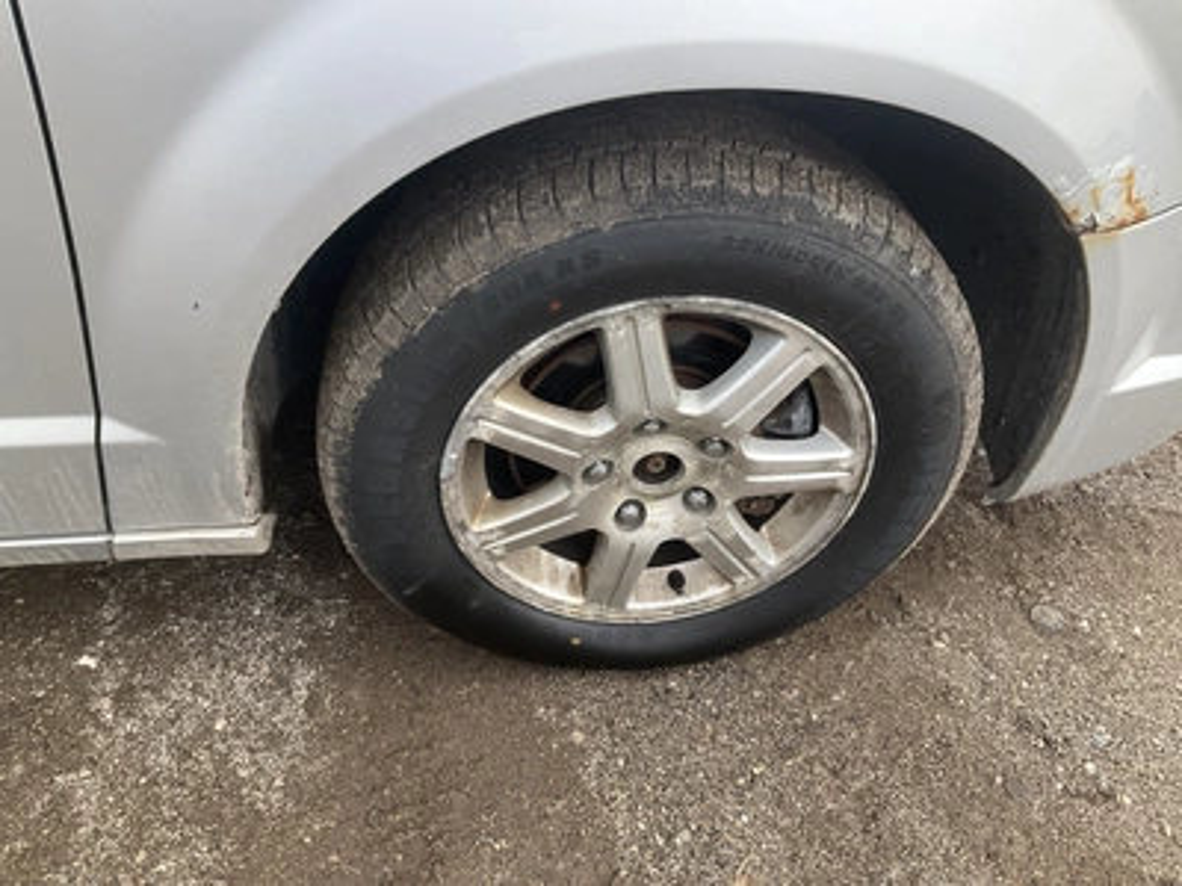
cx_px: 591
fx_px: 990
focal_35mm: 29
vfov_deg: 48.2
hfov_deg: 61.7
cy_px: 443
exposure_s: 1/442
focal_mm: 3
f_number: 1.8
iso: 25
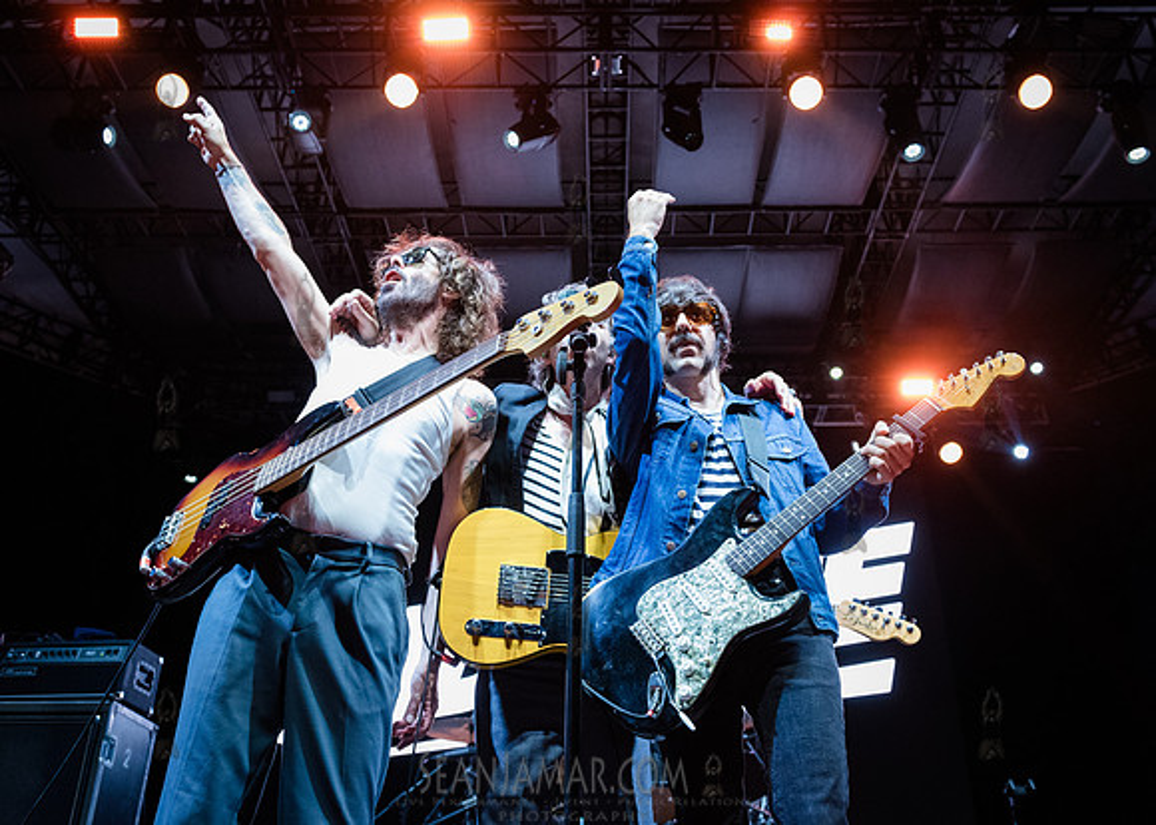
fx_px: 1101
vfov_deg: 41.0
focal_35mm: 34
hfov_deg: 55.4
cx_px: 596
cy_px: 380
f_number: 4
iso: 4000
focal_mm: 29
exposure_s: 1/250
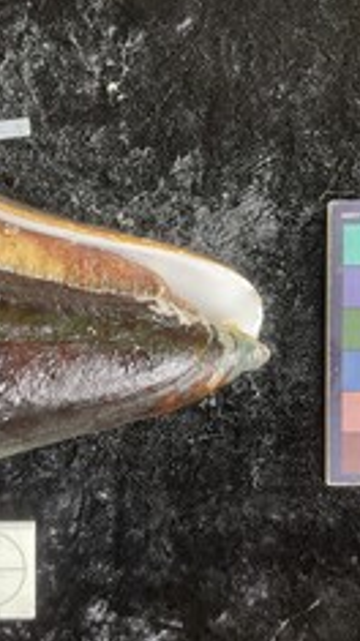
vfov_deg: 43.7
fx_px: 798
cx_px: 55
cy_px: 351
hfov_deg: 24.8
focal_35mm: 47
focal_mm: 3
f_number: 1.8
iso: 80
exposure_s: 1/60
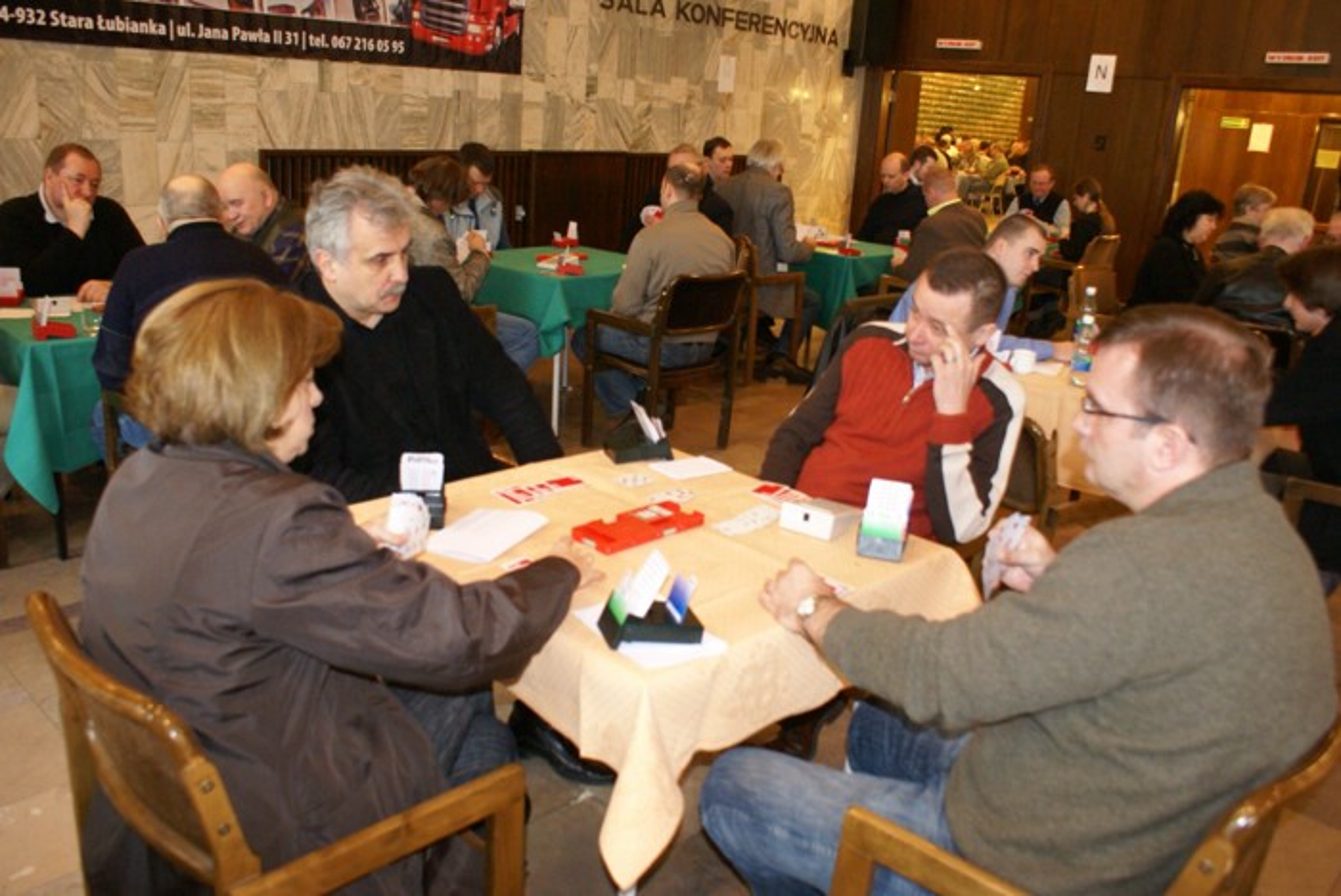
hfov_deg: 61.9
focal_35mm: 30
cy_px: 448
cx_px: 670
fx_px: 1118
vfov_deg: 43.7
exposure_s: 1/13
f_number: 4
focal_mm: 20
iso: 800
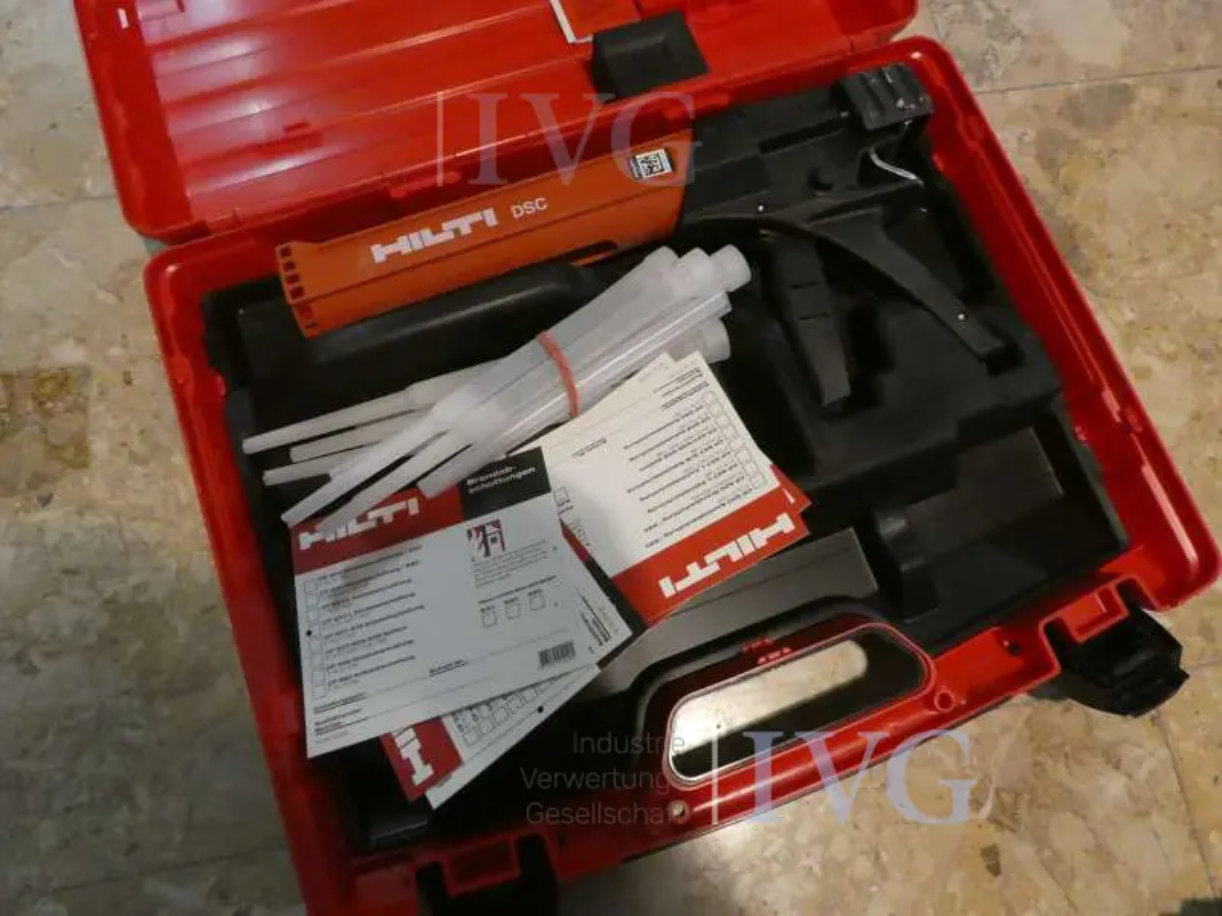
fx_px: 847
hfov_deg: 71.6
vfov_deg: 56.8
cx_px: 611
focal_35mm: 24
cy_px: 458
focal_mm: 4.3
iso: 1600
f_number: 3.3
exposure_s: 1/30
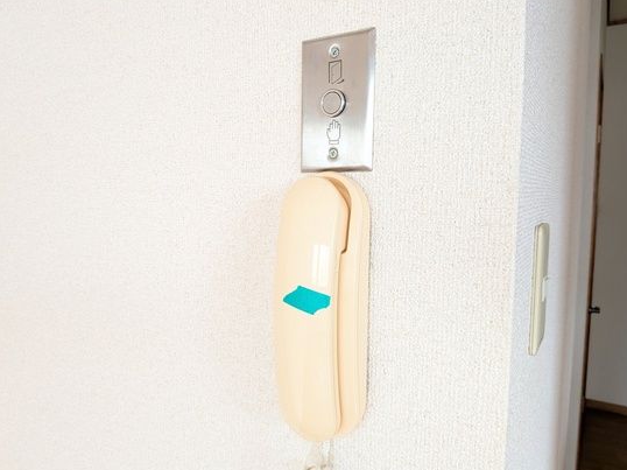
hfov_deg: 69.4
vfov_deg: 54.8
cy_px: 238
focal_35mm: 25
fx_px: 453
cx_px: 307
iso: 465
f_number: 1.7
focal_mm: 4.53
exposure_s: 1/70.9
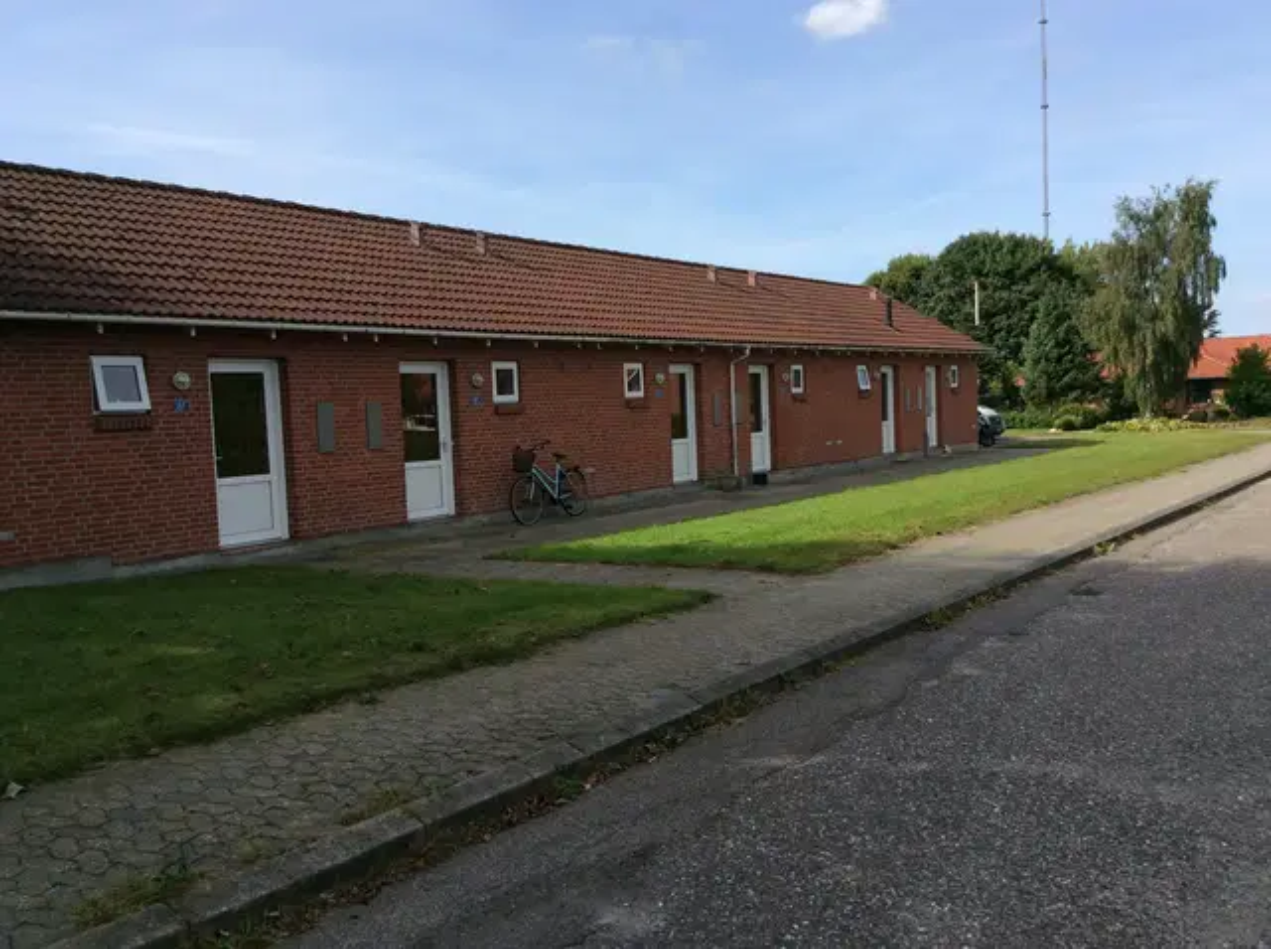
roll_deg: +3.6
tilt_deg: -2.6
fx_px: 1173
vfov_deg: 44.1
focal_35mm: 32
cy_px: 474
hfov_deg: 56.9
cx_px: 636
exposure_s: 1/1121
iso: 32
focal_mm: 3.3
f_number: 2.4
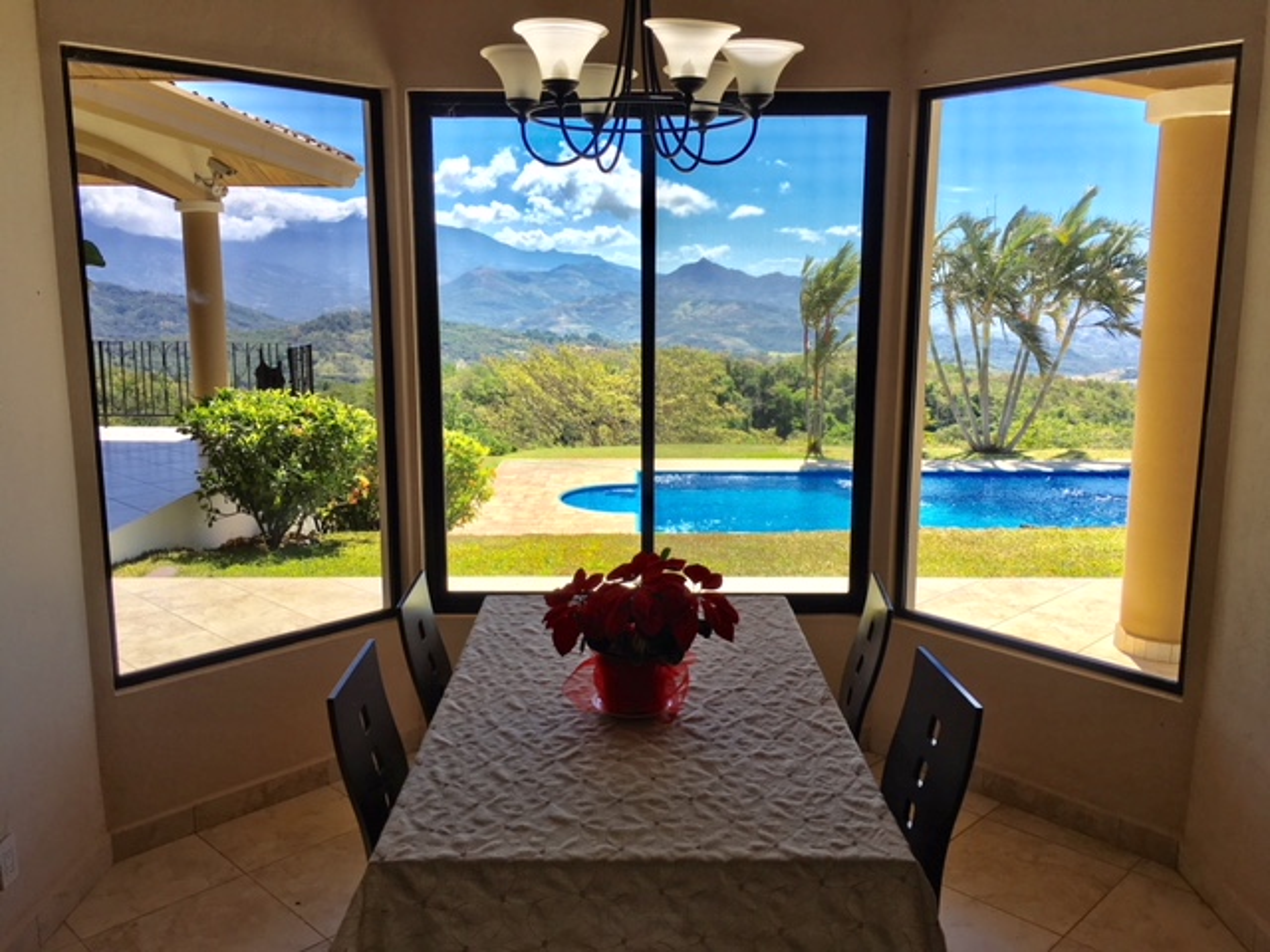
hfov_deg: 61.7
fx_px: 1064
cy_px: 476
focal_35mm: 29
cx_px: 635
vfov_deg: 48.2
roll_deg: +0.2
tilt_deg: -9.7
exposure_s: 1/864
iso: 25
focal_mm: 4.15
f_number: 2.2
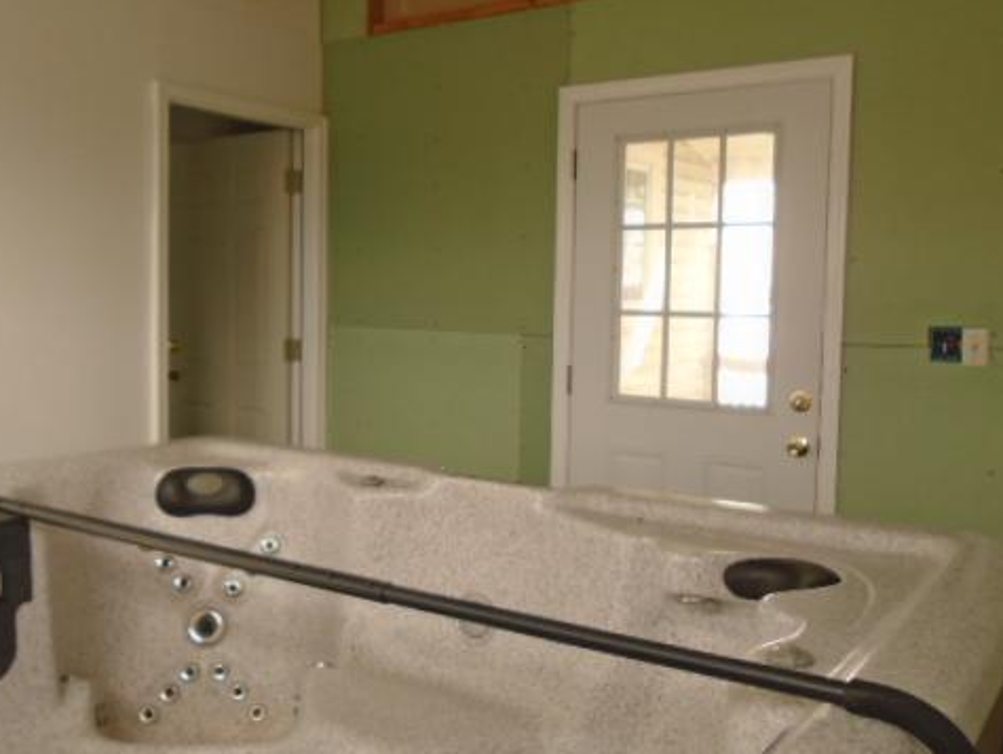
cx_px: 441
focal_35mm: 35
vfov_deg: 40.7
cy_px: 365
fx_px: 1015
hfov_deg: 52.5
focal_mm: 4.6
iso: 100
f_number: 3.2
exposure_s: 1/80
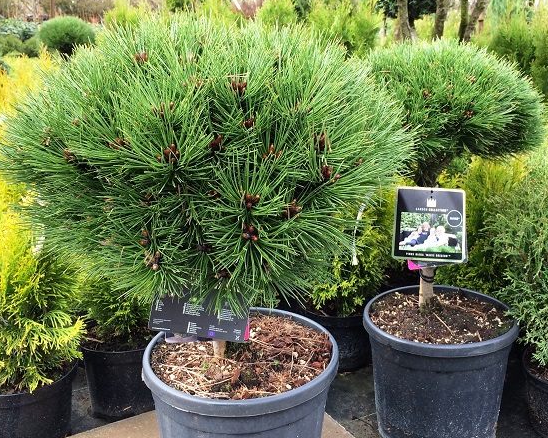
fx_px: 503
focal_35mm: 31
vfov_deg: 47.1
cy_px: 215
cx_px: 291
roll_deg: -1.0
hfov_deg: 57.2
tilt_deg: -15.1
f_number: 2.2
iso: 32
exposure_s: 1/151
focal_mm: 4.15
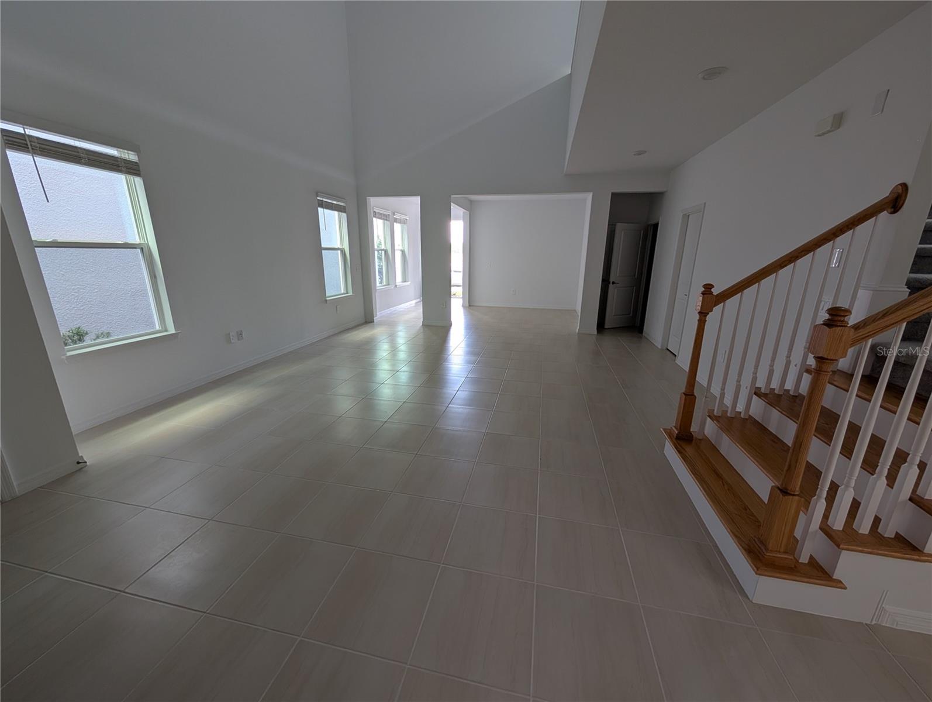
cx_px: 466
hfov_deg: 110.5
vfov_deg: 94.6
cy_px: 351
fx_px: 324
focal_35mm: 12
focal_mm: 2.02
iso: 53
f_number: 1.7
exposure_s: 1/62.5
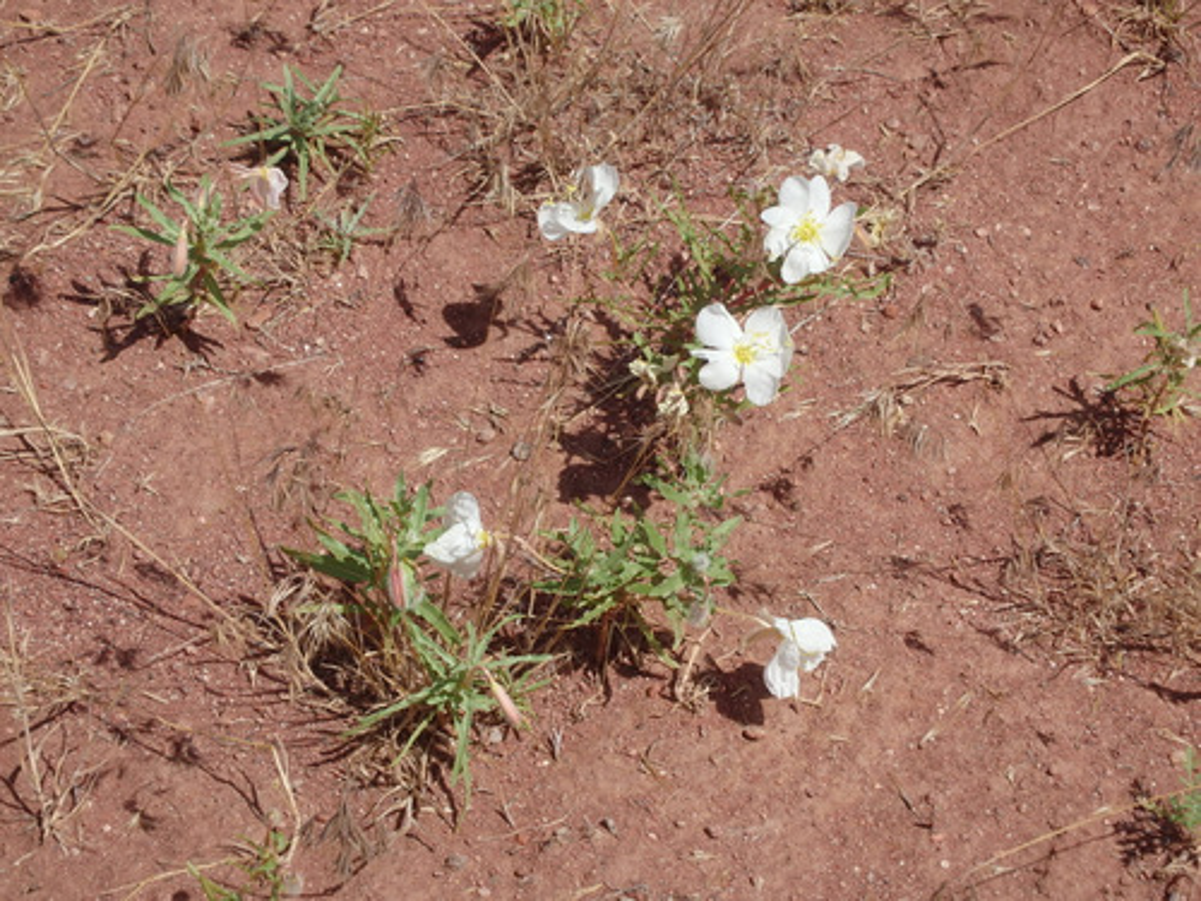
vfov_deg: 12.6
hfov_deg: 16.7
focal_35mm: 118
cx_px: 600
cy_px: 450
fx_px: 4094
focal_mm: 21.2
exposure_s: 1/800
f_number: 5.5
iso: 125
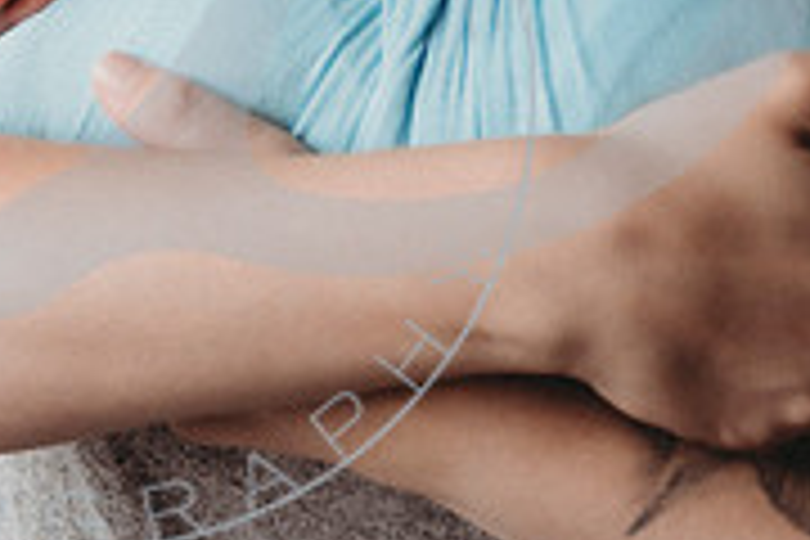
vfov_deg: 9.2
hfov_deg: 14.1
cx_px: 297
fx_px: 3262
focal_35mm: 145
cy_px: -286
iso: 200
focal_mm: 45
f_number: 2.8
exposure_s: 1/125
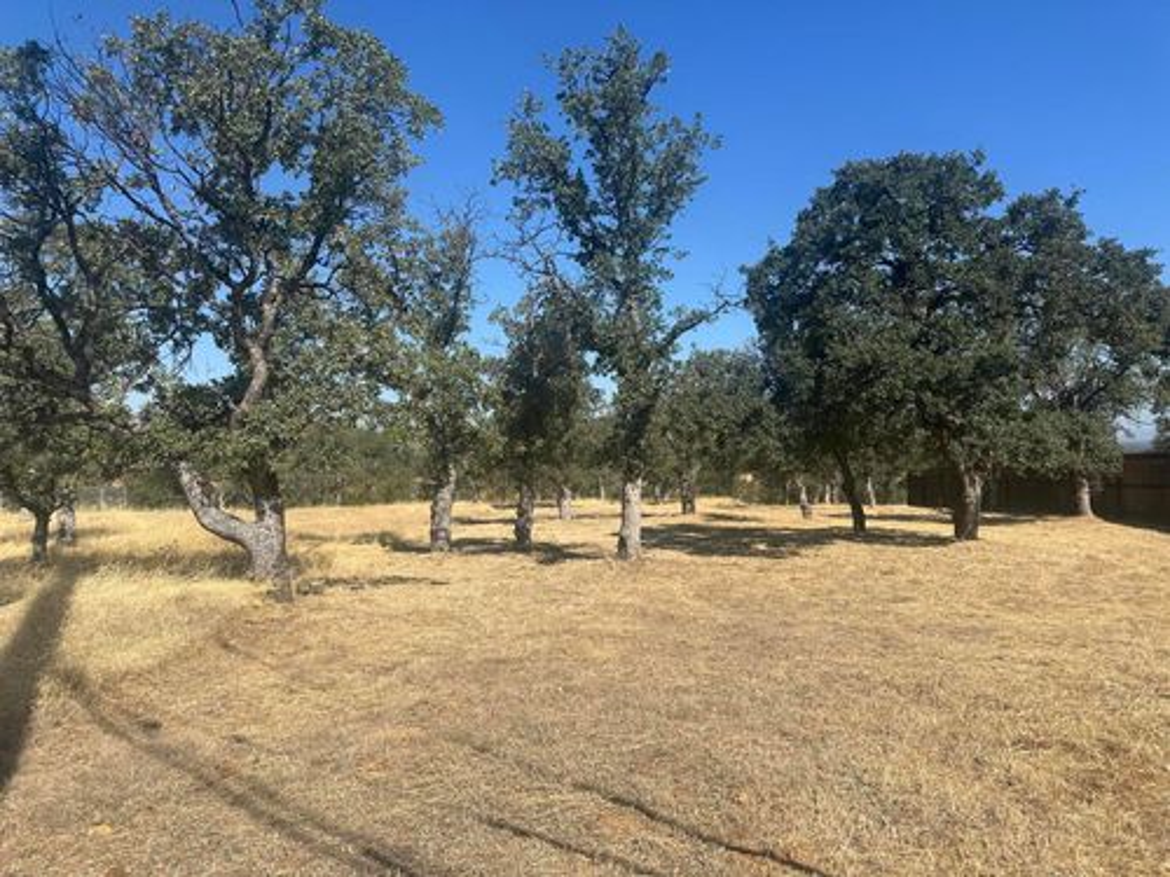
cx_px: 585
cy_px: 438
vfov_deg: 56.8
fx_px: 811
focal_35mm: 24
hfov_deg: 71.6
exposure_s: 1/5000
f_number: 1.78
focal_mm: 6.86
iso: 80
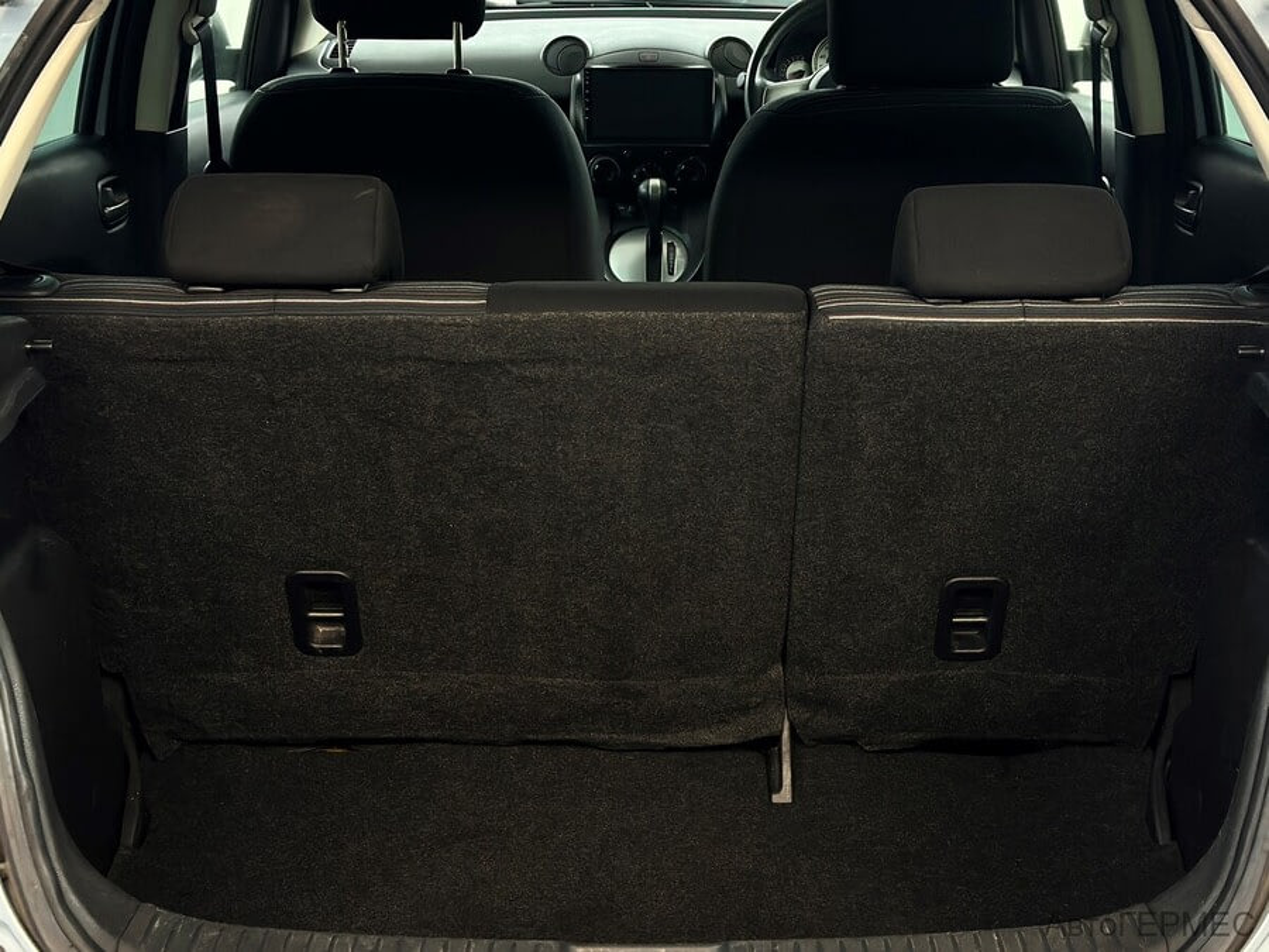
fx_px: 1760
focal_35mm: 48
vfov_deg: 30.3
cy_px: 476
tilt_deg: -19.4
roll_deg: -0.4
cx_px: 634
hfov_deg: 39.7
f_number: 1.78
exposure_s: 1/50
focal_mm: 6.86
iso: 250
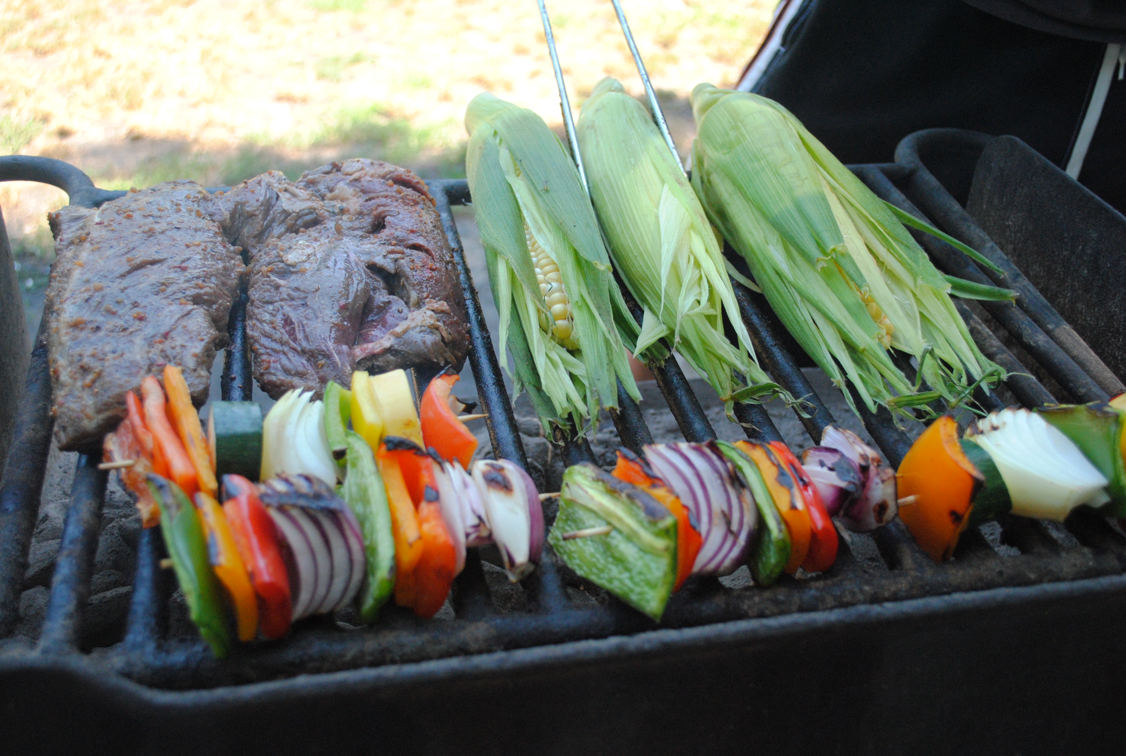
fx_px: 1222
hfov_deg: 49.5
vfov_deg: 34.4
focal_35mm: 39
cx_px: 563
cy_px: 378
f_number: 4.2
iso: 720
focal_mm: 26
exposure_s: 1/500
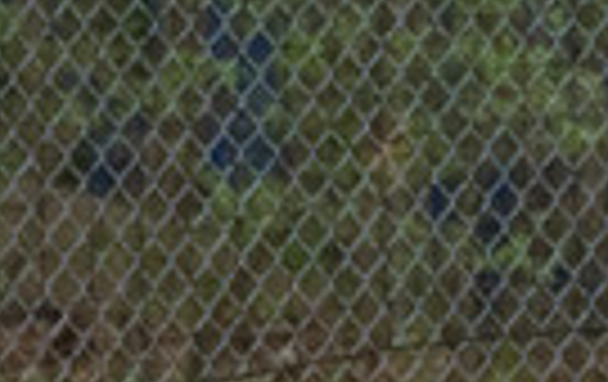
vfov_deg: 0.5
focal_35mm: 2747
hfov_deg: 0.8
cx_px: 1036
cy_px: 31
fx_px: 45613
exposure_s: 1/1600
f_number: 5.6
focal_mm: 420
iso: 2500
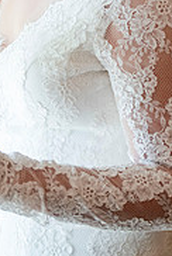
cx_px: 24
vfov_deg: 8.9
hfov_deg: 6.1
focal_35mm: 227
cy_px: -48
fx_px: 1621
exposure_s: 1/400
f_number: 3.5
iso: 1000
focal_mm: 92
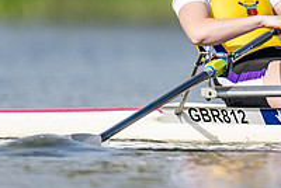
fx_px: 13578
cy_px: -39
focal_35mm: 1737
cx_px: 295
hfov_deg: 1.2
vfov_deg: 0.8
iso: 250
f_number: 4
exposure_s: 1/2500
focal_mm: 600
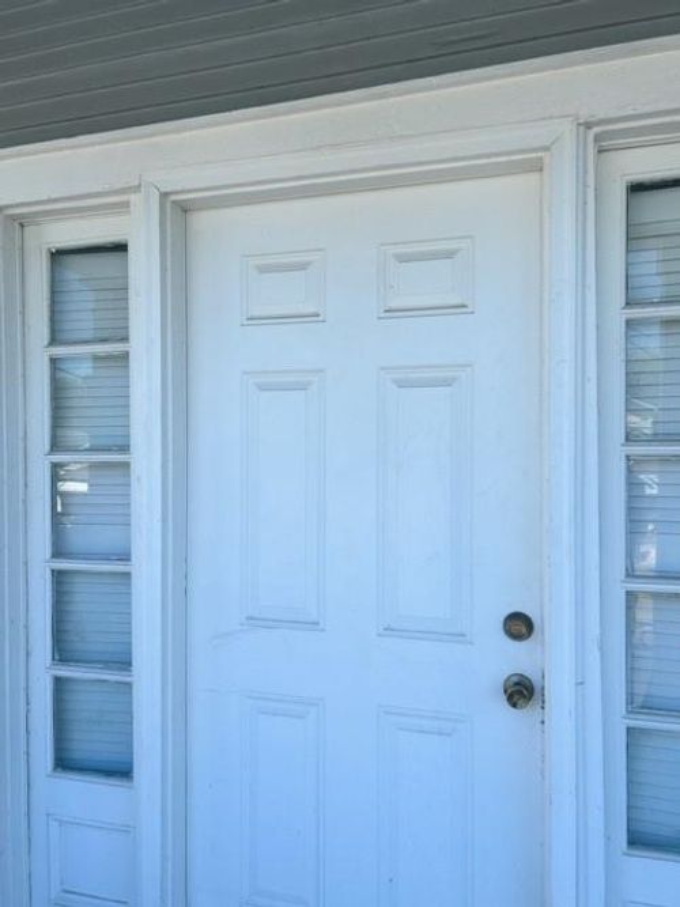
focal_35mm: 26
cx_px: 340
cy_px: 454
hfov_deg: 53.0
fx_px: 681
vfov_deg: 67.3
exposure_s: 1/1326
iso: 50
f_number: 1.5
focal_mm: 5.7
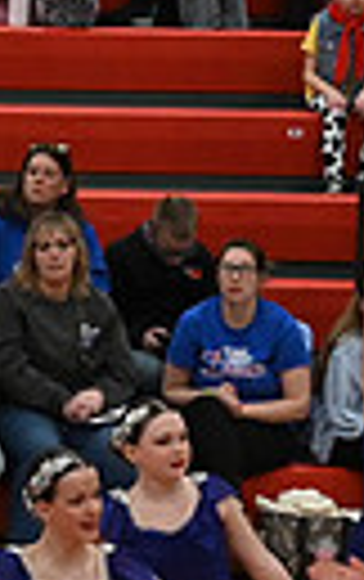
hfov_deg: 2.7
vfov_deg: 4.4
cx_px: -831
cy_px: 731
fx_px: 7593
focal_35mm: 480
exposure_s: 1/400
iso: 5000
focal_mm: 70
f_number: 4
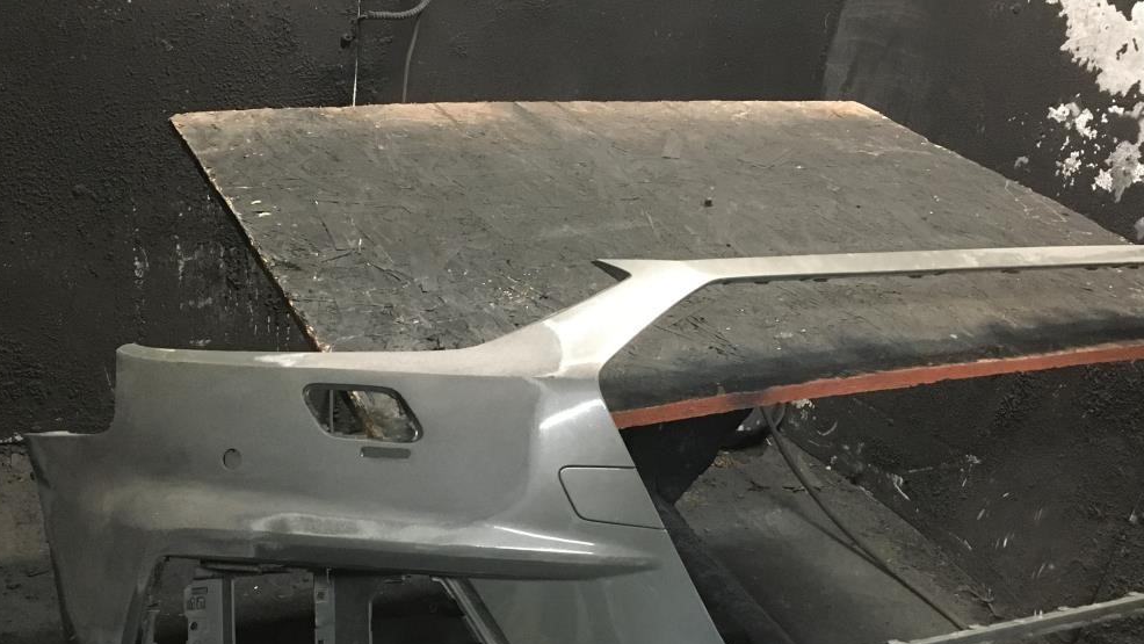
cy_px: 455
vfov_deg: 28.7
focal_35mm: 41
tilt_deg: -26.7
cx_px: 522
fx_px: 1244
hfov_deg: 49.3
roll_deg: -6.9
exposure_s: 1/15
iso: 250
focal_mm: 4.15
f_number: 2.2
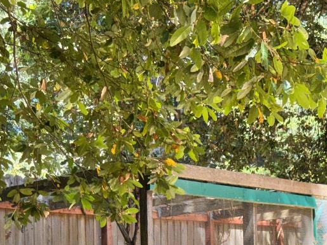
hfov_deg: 17.4
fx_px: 1067
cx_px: 191
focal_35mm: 113
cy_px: 285
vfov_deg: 12.8
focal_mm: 6.76
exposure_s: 1/327
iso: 50
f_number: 1.78
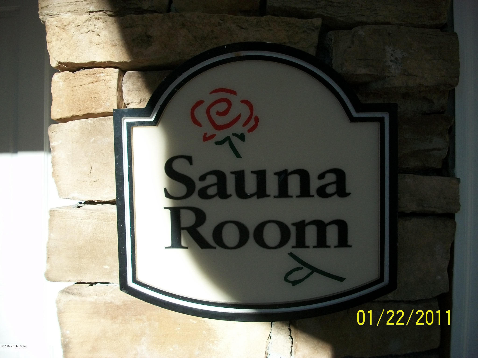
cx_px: 239
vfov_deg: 44.2
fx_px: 442
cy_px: 179
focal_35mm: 32
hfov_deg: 56.8
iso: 80
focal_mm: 5.7
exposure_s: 1/250
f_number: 2.9
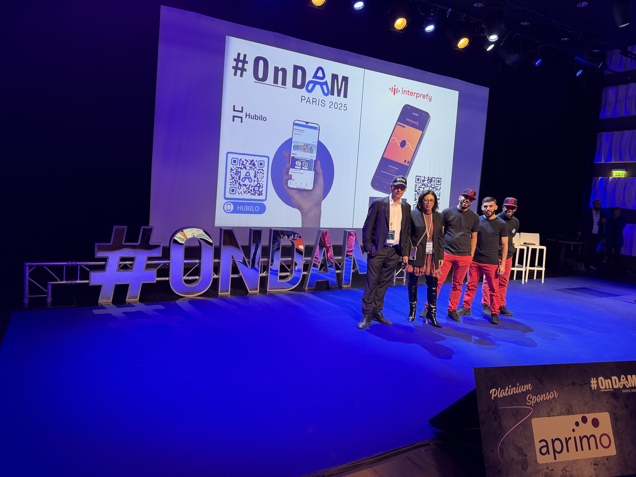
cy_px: 238
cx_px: 318
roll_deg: -3.6
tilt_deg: -4.9
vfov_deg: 56.8
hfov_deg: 71.6
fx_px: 441
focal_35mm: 24
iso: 200
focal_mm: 6.76
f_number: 1.78
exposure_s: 1/59
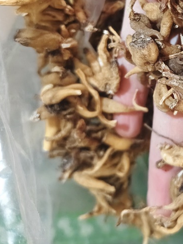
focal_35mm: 50
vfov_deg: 37.0
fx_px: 353
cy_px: 54
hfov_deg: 27.0
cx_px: 194
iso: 6971
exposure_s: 1/155
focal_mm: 5.56
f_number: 1.88
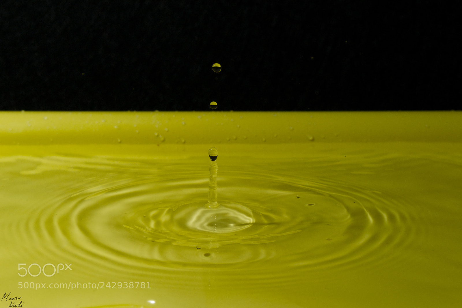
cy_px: 154
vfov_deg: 16.6
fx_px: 1059
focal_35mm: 82
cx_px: 231
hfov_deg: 24.6
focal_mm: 55
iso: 200
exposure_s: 1/200
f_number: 14
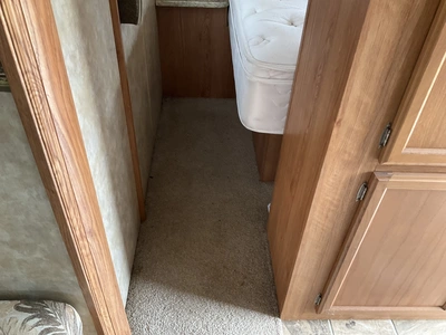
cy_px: 168
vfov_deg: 48.2
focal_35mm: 29
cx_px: 223
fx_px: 374
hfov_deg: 61.7
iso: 80
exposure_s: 1/60
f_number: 1.8
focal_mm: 3
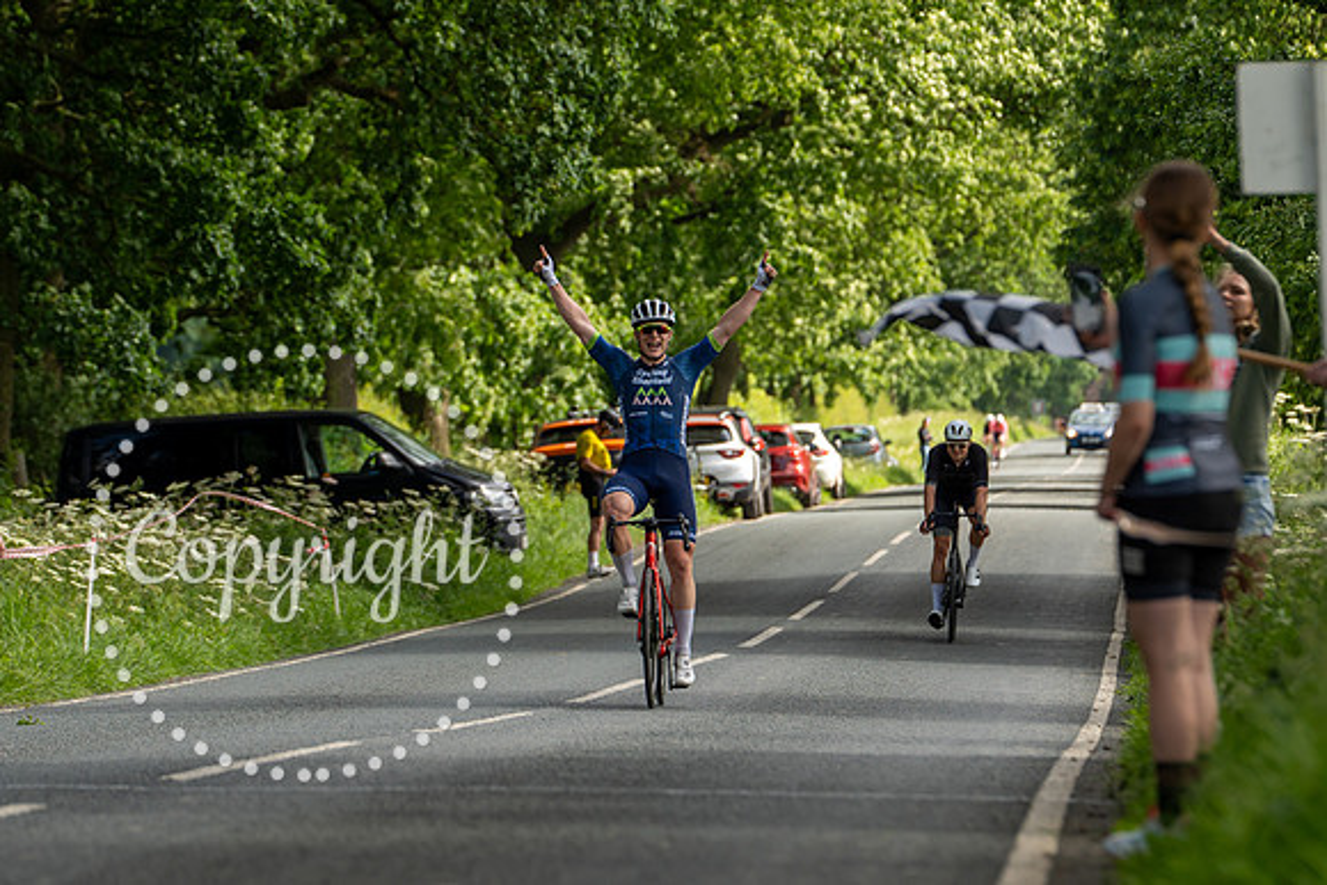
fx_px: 8300
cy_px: 264
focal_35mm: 225
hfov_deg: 9.1
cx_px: 638
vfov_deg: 6.1
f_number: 4
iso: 250
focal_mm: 155
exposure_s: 1/1000
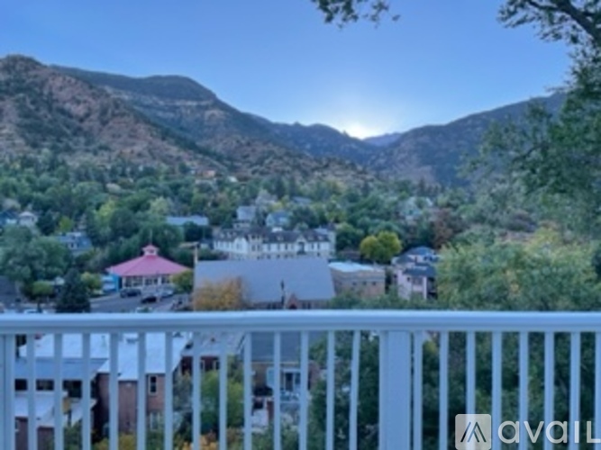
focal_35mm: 26
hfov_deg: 67.3
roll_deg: -0.3
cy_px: 225
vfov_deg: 53.0
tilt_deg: +0.2
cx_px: 300
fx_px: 451
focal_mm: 4.2
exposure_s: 1/513
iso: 32
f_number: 1.6
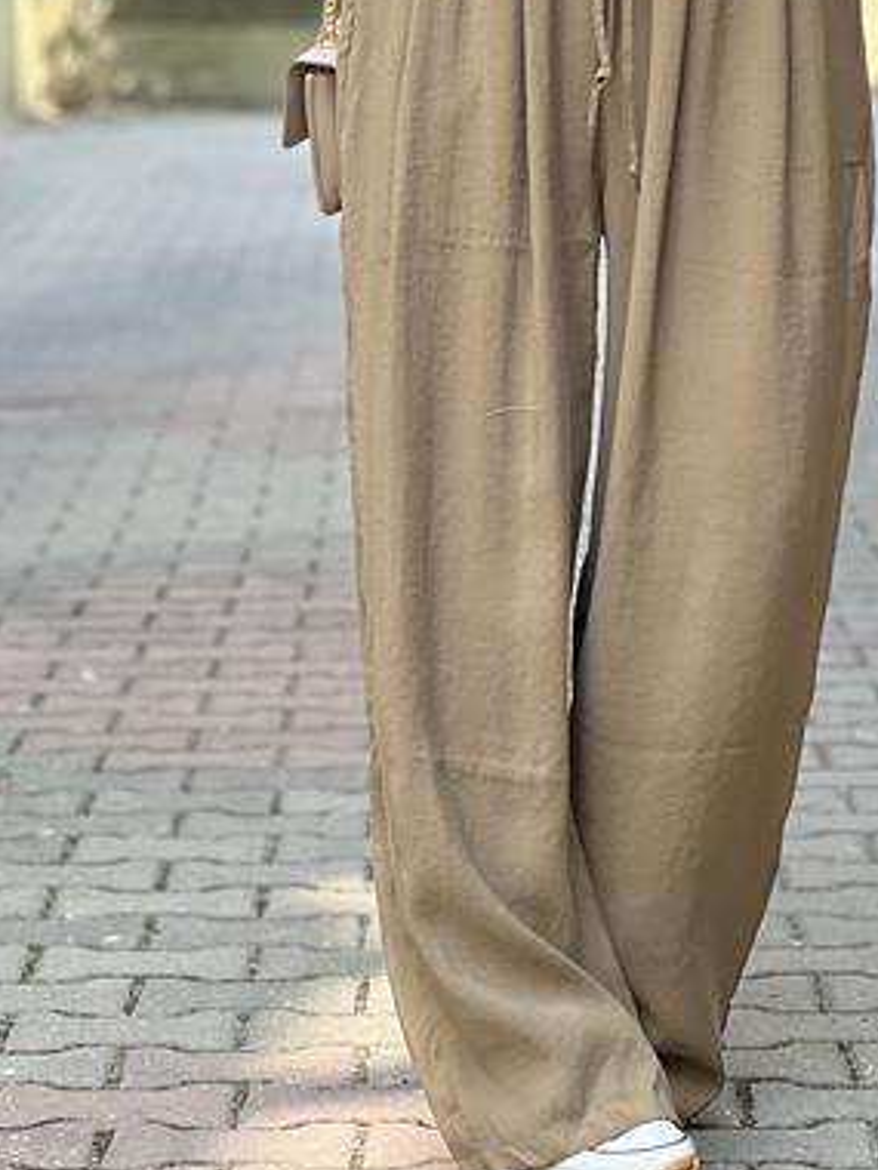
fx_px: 5479
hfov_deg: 9.2
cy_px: 55
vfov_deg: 12.1
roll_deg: -1.1
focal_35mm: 162
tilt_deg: -0.2
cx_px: 622
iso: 40
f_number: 2.8
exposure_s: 1/141
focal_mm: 9
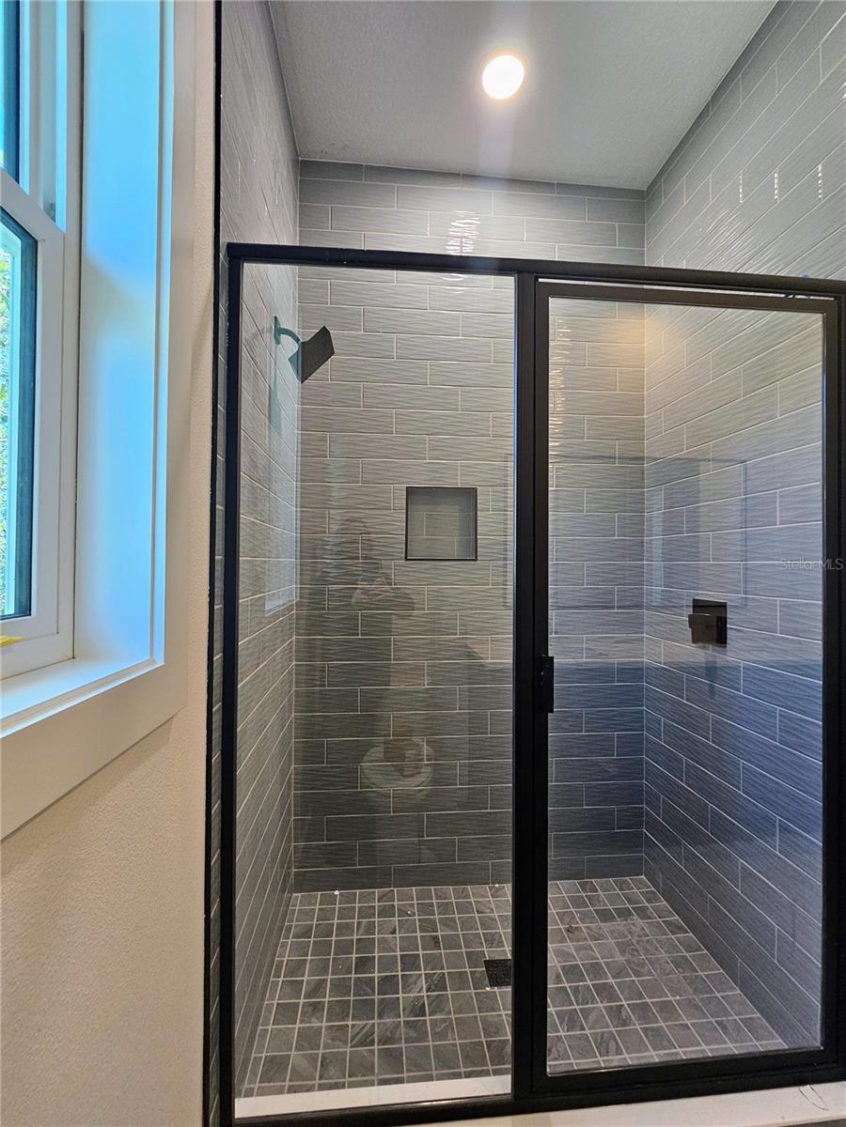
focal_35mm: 13
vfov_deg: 106.2
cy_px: 564
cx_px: 423
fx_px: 424
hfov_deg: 89.9
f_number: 2.2
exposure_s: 1/100
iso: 250
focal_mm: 2.2
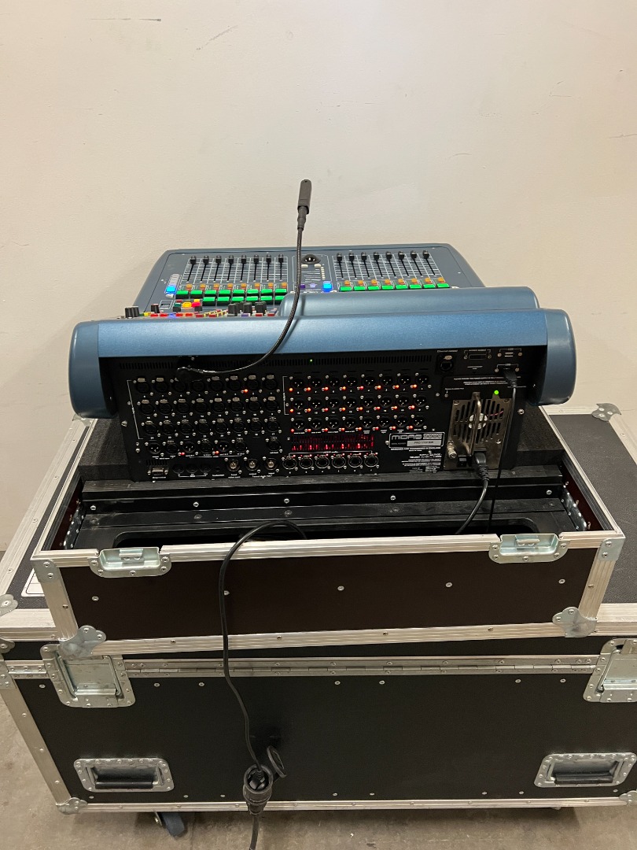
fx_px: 638
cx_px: 318
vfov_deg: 67.3
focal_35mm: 26
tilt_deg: -34.4
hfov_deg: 53.1
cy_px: 425
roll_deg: +2.1
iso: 200
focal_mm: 5.7
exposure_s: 1/50
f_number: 1.5
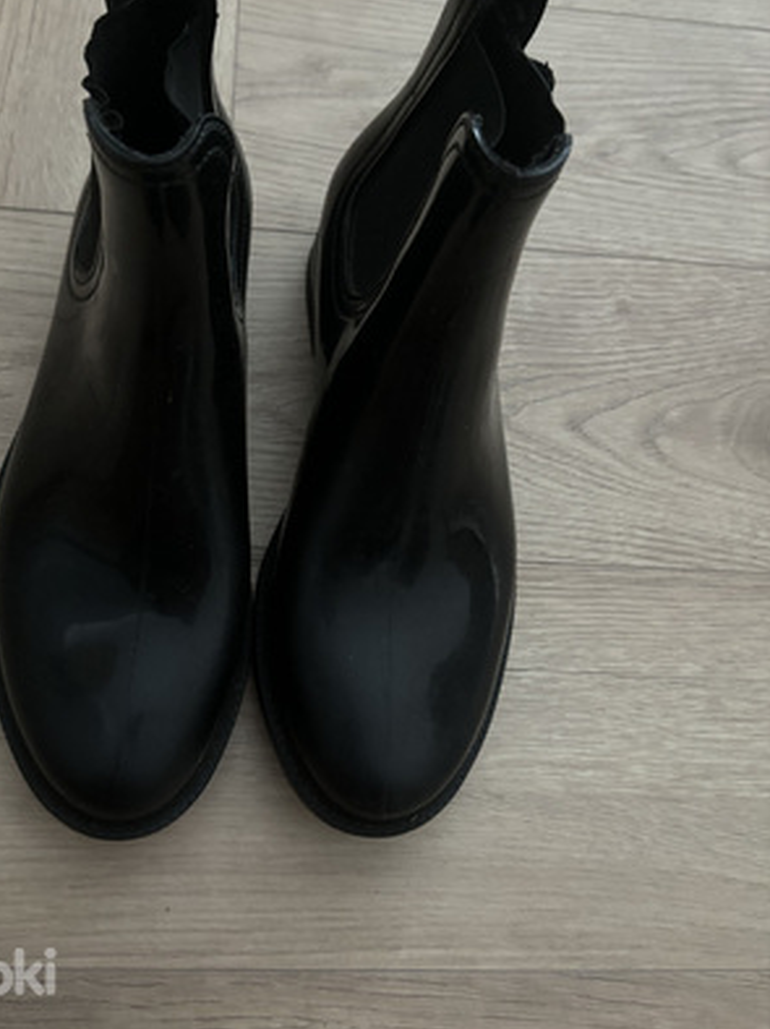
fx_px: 980
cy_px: 410
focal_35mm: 33
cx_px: 286
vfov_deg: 55.0
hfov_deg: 42.6
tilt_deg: -67.4
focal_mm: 5.96
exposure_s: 1/30
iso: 1000
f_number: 1.6
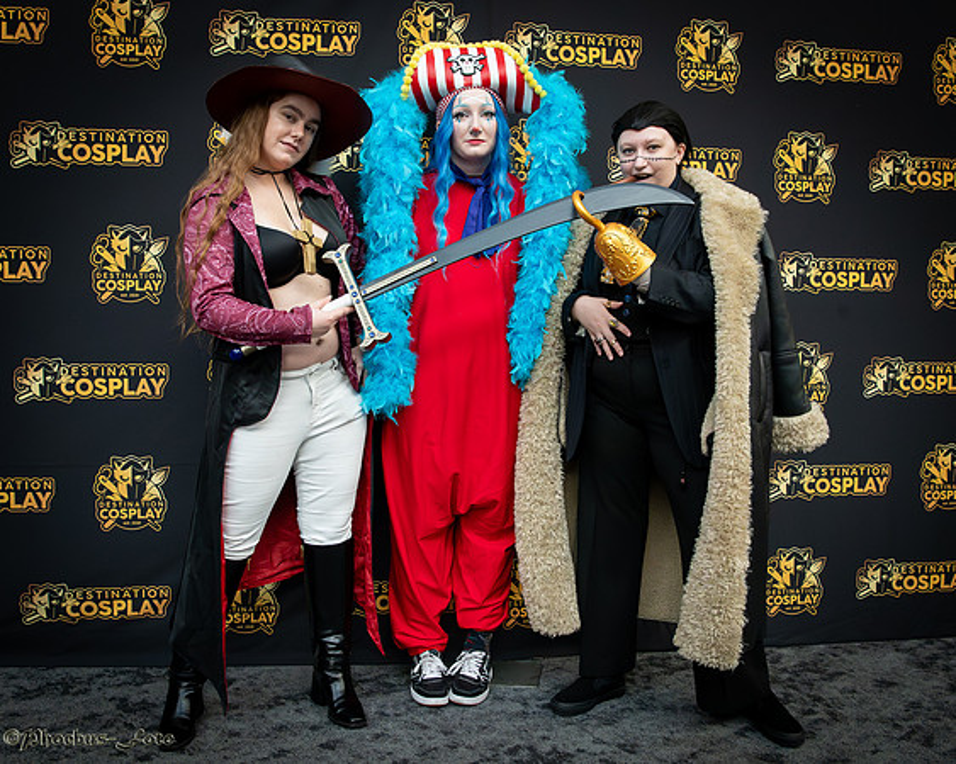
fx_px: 900
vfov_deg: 46.0
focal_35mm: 32
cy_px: 356
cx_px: 478
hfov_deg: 55.9
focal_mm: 24
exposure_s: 1/800
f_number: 8
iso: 12800
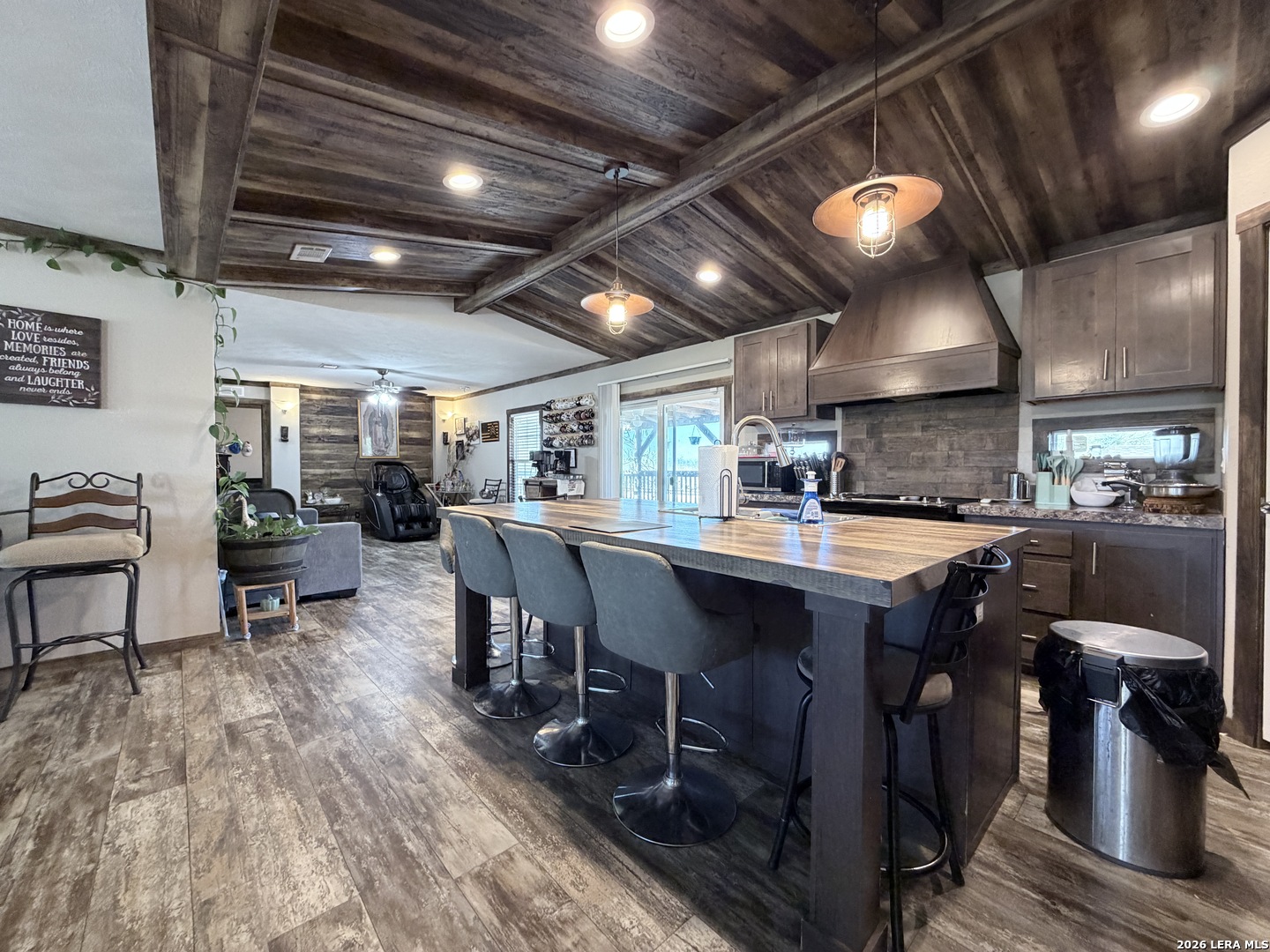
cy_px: 476
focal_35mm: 14
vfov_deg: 85.7
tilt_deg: -2.5
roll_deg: -0.6
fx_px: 514
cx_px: 635
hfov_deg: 102.1
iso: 320
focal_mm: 2.22
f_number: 2.2
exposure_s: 1/60
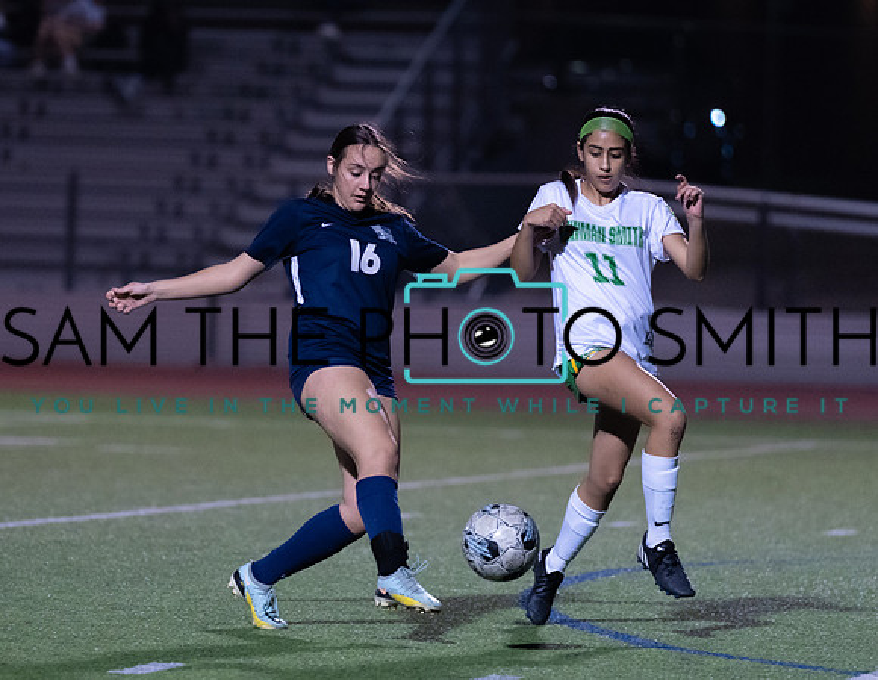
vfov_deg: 4.4
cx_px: 297
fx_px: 8887
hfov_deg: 5.7
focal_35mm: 346
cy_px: 331
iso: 4000
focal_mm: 200
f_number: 2.8
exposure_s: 1/1000
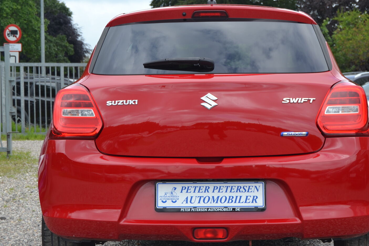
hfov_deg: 26.0
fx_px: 799
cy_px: 134
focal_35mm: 78
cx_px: 210
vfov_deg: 17.5
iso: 100
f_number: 7.1
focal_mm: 38
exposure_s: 1/200
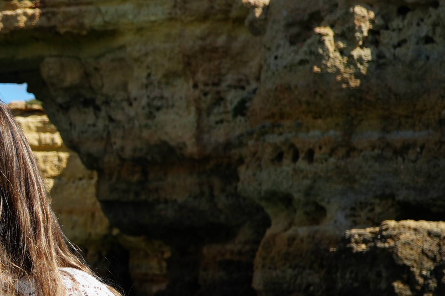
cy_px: 208
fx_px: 1446
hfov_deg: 16.6
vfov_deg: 11.7
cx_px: -118
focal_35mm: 117
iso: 100
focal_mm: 29
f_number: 5
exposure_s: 1/800
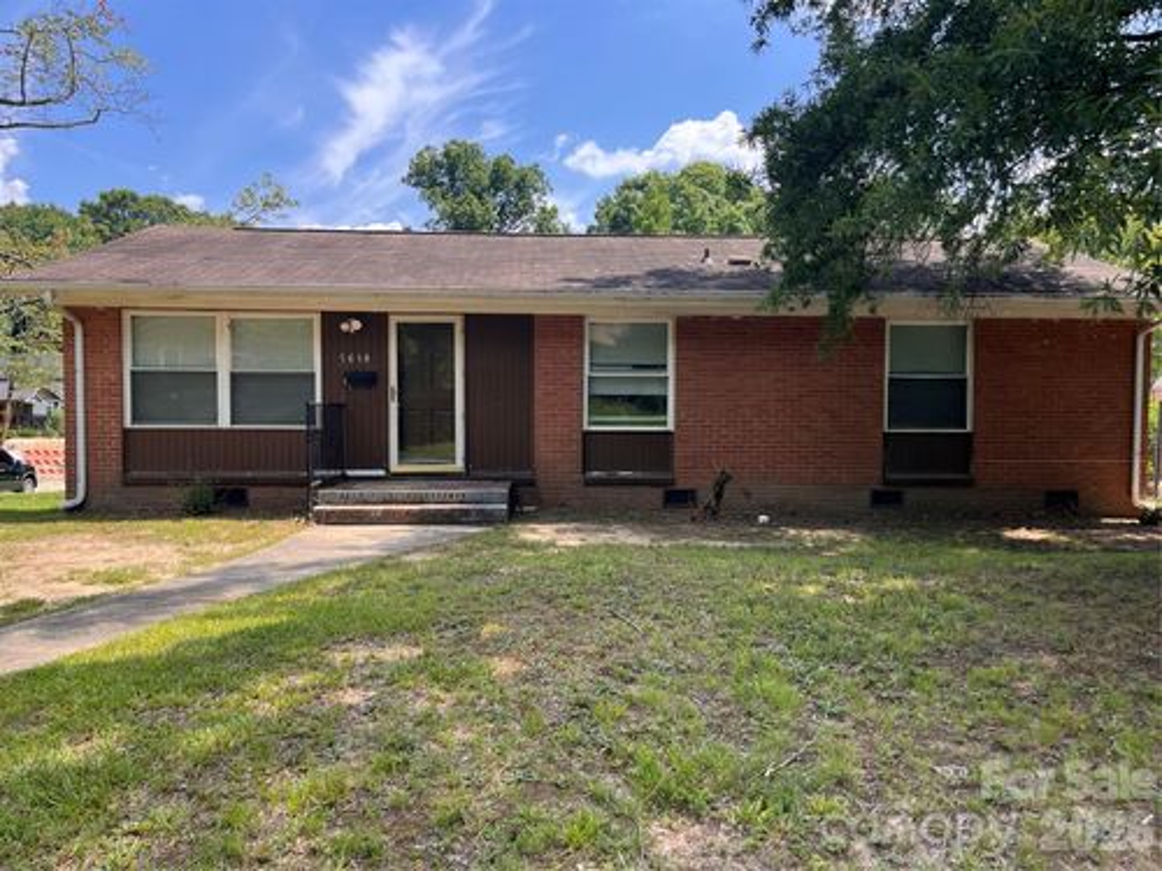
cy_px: 436
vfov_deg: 53.1
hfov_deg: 67.3
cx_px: 581
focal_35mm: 26
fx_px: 873
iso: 50
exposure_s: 1/1009
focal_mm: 5.1
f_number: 1.6
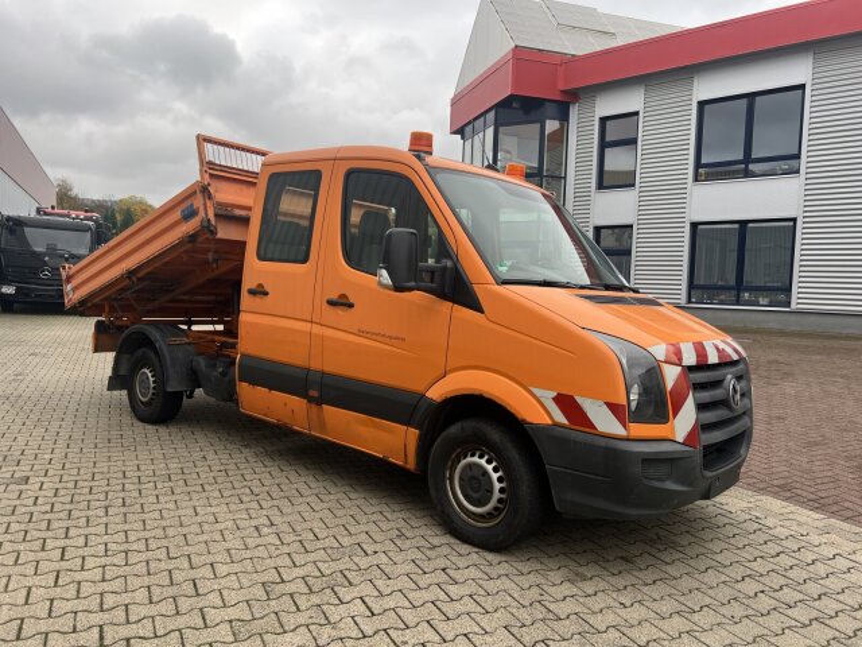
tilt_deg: -5.5
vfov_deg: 53.1
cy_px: 324
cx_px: 431
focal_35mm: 26
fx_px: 647
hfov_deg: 67.3
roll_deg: -1.6
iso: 50
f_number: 1.5
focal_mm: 5.7
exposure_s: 1/539
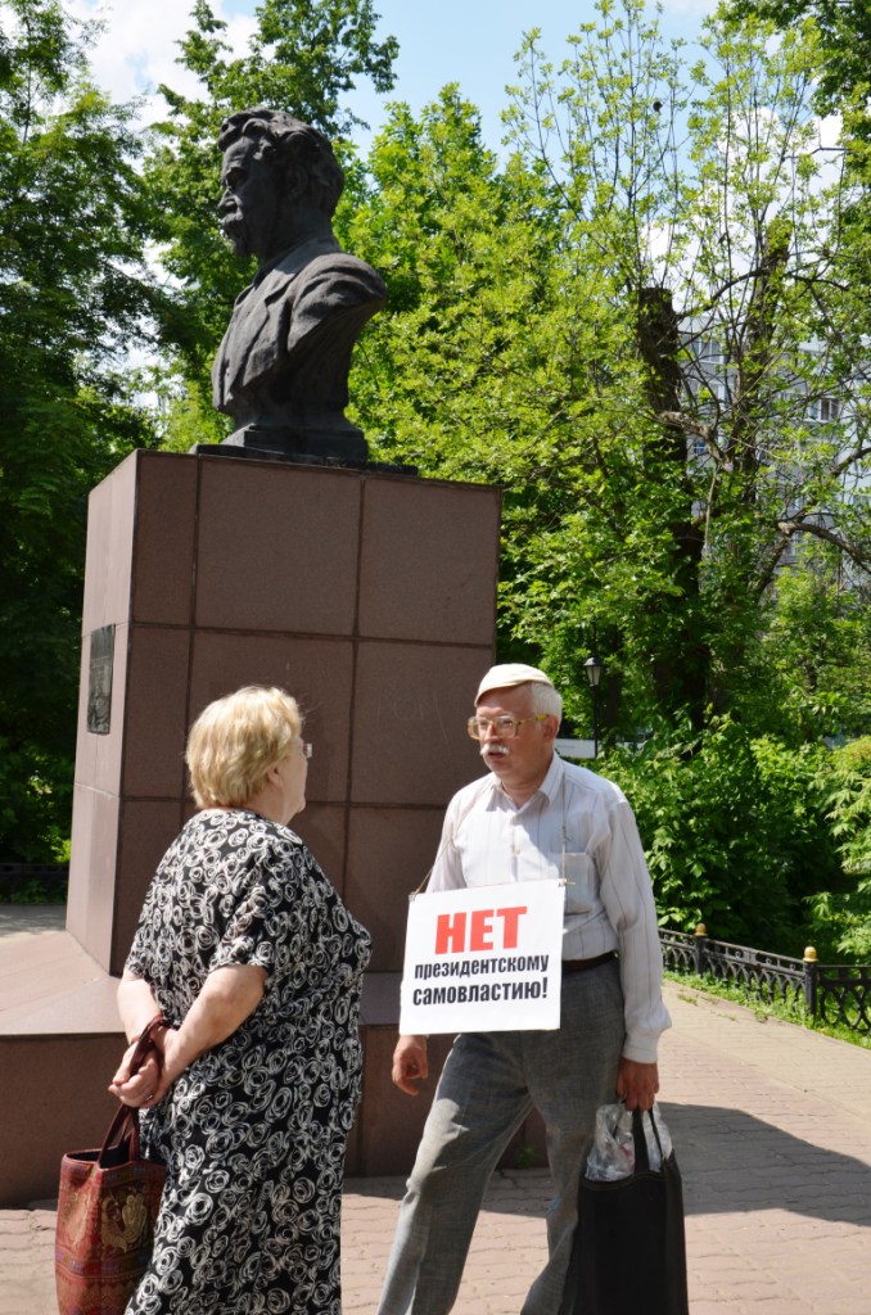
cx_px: 436
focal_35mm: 39
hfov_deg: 34.1
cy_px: 658
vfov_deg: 49.6
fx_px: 1422
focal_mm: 26
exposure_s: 1/250
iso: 100
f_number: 8
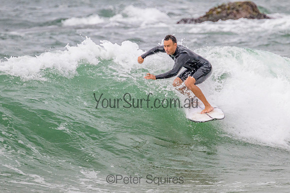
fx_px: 8761
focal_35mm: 1087
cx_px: 178
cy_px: 100
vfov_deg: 1.3
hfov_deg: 1.9
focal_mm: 800
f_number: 11
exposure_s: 1/2000
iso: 2000
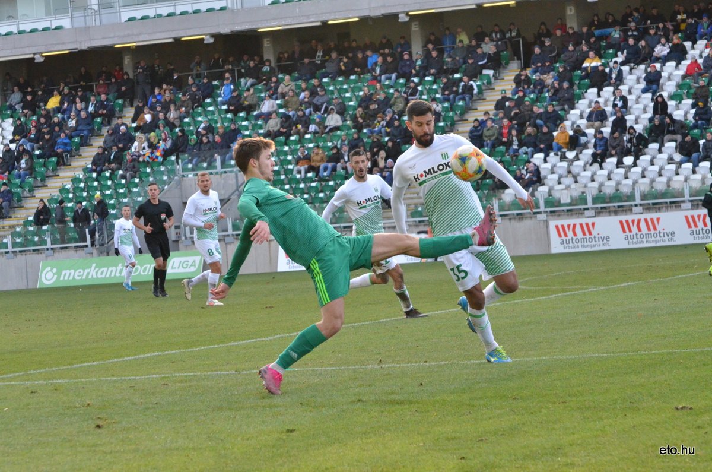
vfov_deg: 9.3
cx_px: 356
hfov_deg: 14.0
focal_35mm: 147
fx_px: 2902
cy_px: 236
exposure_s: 1/1250
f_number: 9
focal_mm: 98
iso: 3200
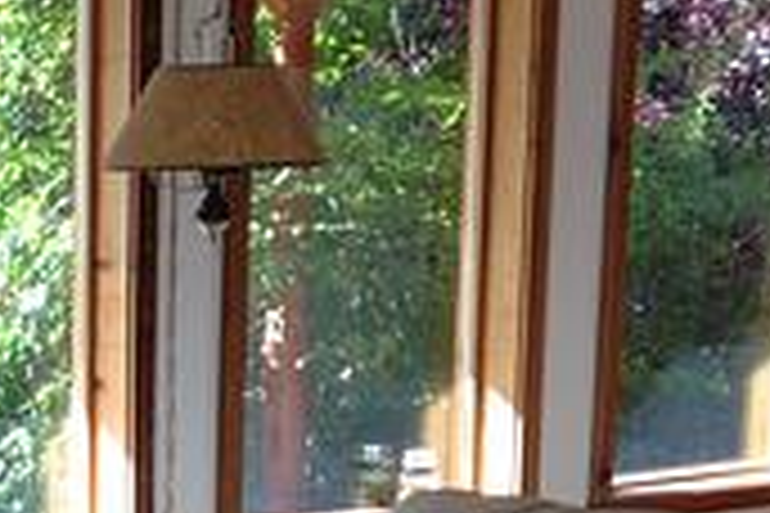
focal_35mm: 132
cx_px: -252
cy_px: 668
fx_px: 2823
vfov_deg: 10.2
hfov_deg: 14.8
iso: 100
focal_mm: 4.28
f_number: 2.4
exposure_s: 1/120
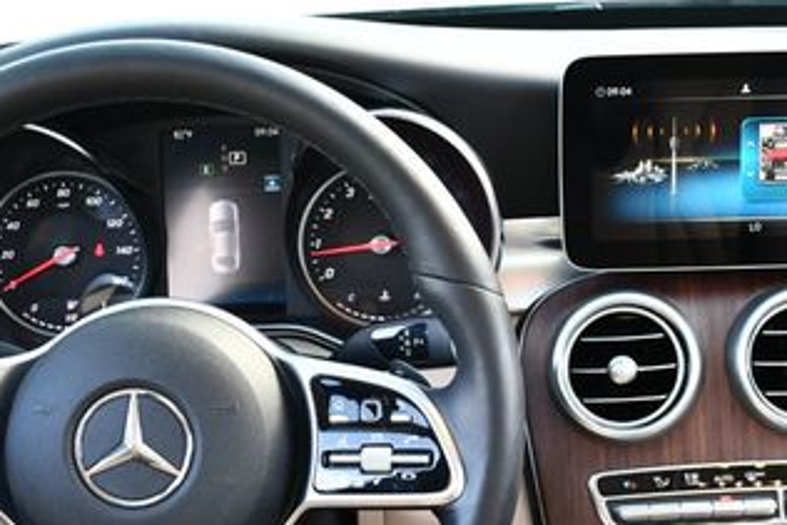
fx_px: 1597
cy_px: 430
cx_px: 508
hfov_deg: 27.6
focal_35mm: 73
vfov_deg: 18.5
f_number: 3.5
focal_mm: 18
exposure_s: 1/250
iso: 800
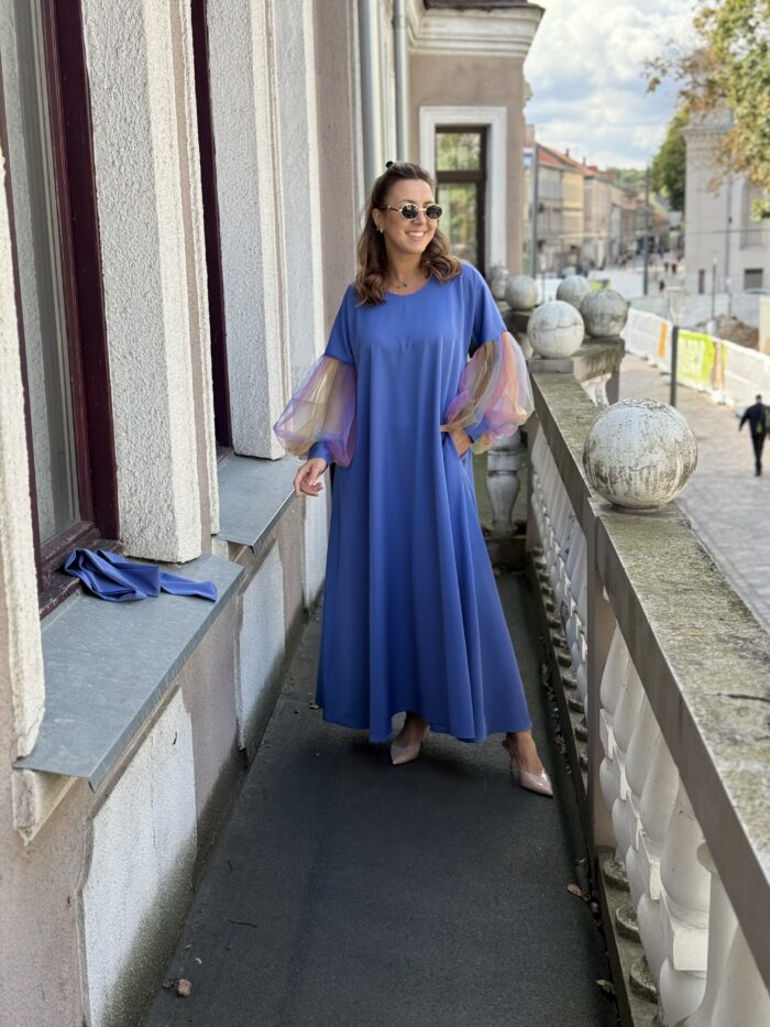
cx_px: 385
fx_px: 1423
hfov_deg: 30.3
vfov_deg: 39.7
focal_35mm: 48
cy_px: 514
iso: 64
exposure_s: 1/596
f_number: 1.78
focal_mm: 6.76
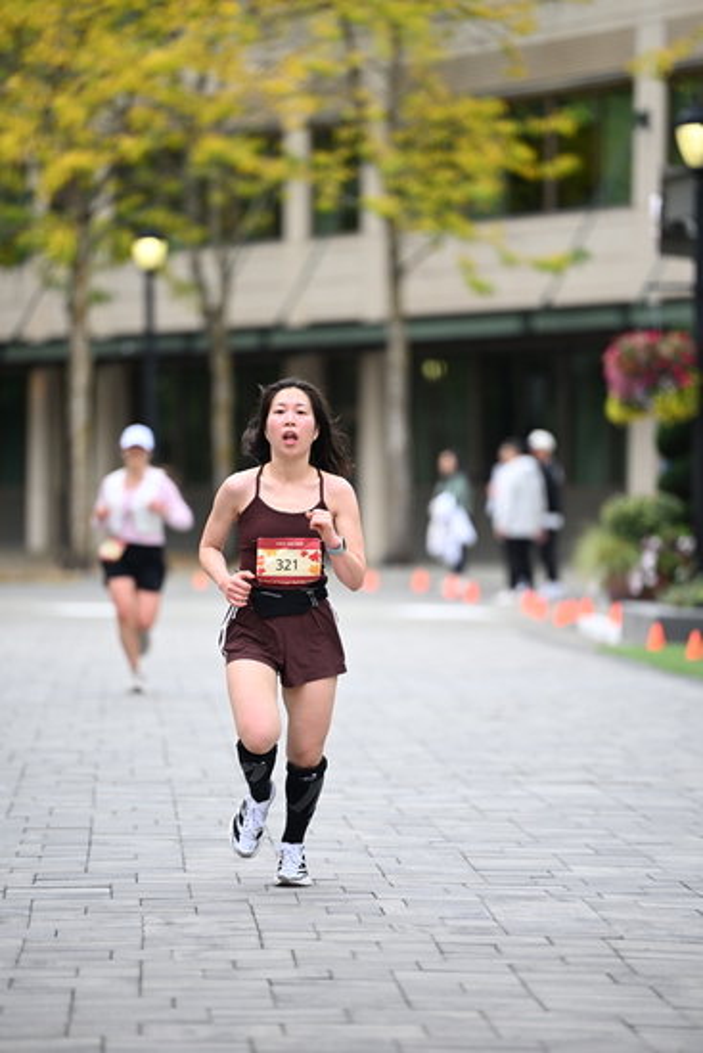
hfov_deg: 6.9
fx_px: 5854
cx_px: 352
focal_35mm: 200
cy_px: 526
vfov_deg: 10.3
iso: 640
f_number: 2.8
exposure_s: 1/2000
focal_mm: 200
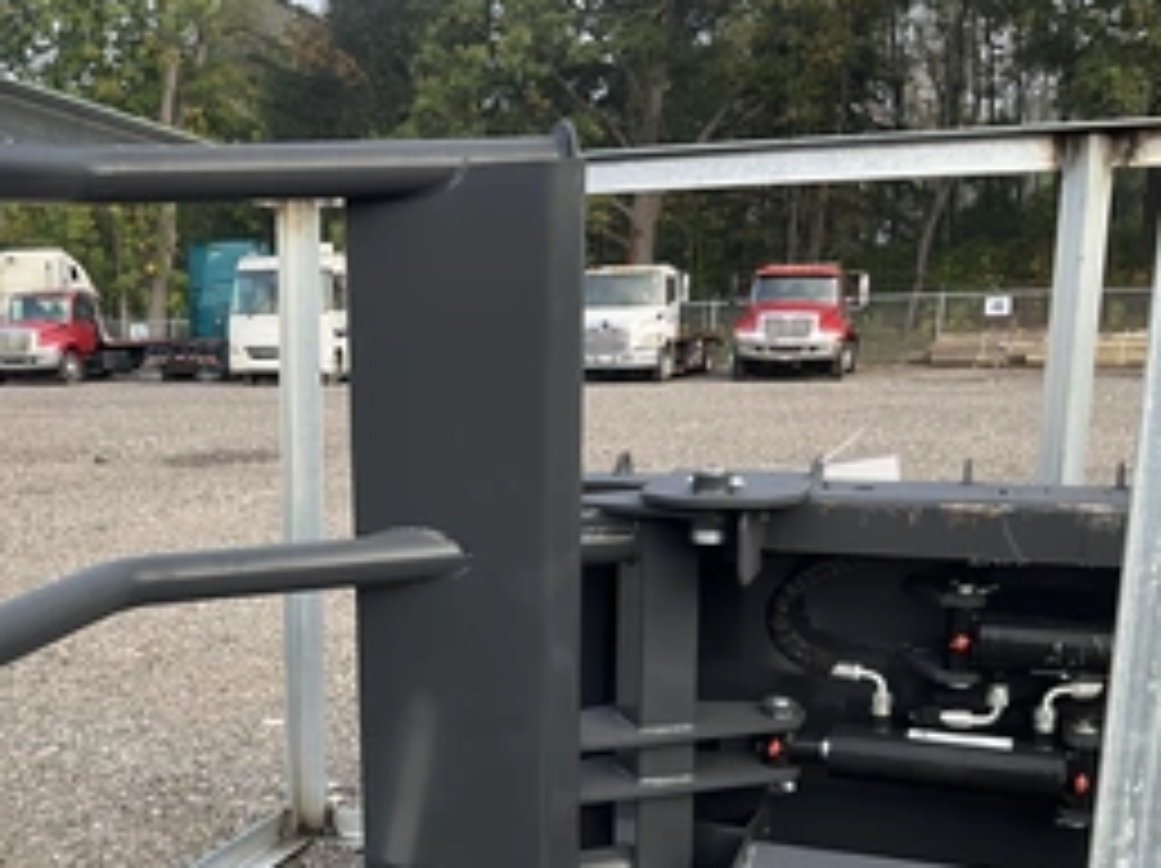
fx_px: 1508
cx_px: 338
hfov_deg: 41.3
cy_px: 652
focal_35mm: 45
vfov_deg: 31.6
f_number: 1.8
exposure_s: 1/122
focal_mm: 3
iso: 16
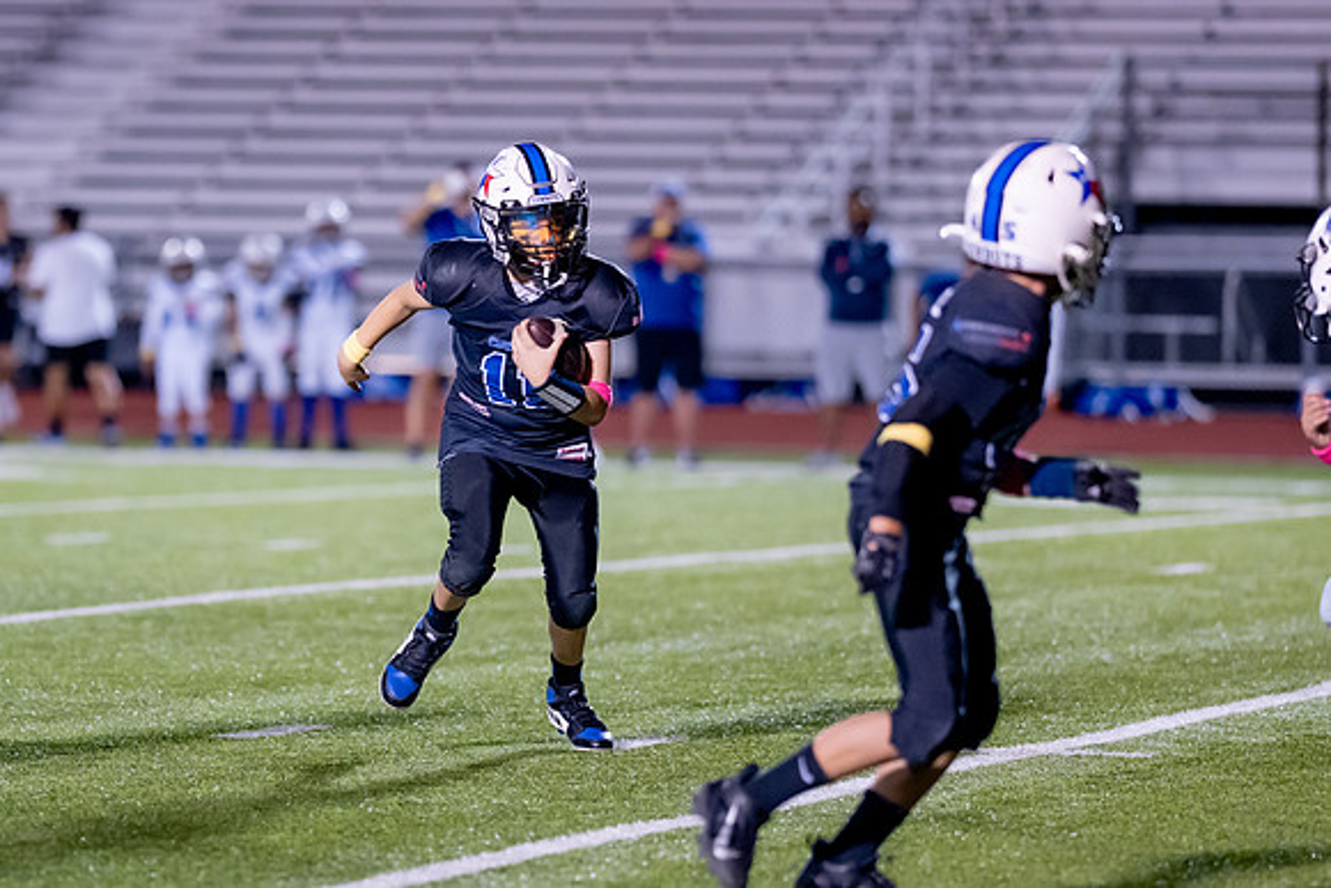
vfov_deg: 5.7
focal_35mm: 241
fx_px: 8922
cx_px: 410
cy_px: 433
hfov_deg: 8.5
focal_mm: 135
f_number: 1.8
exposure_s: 1/1000
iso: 1600
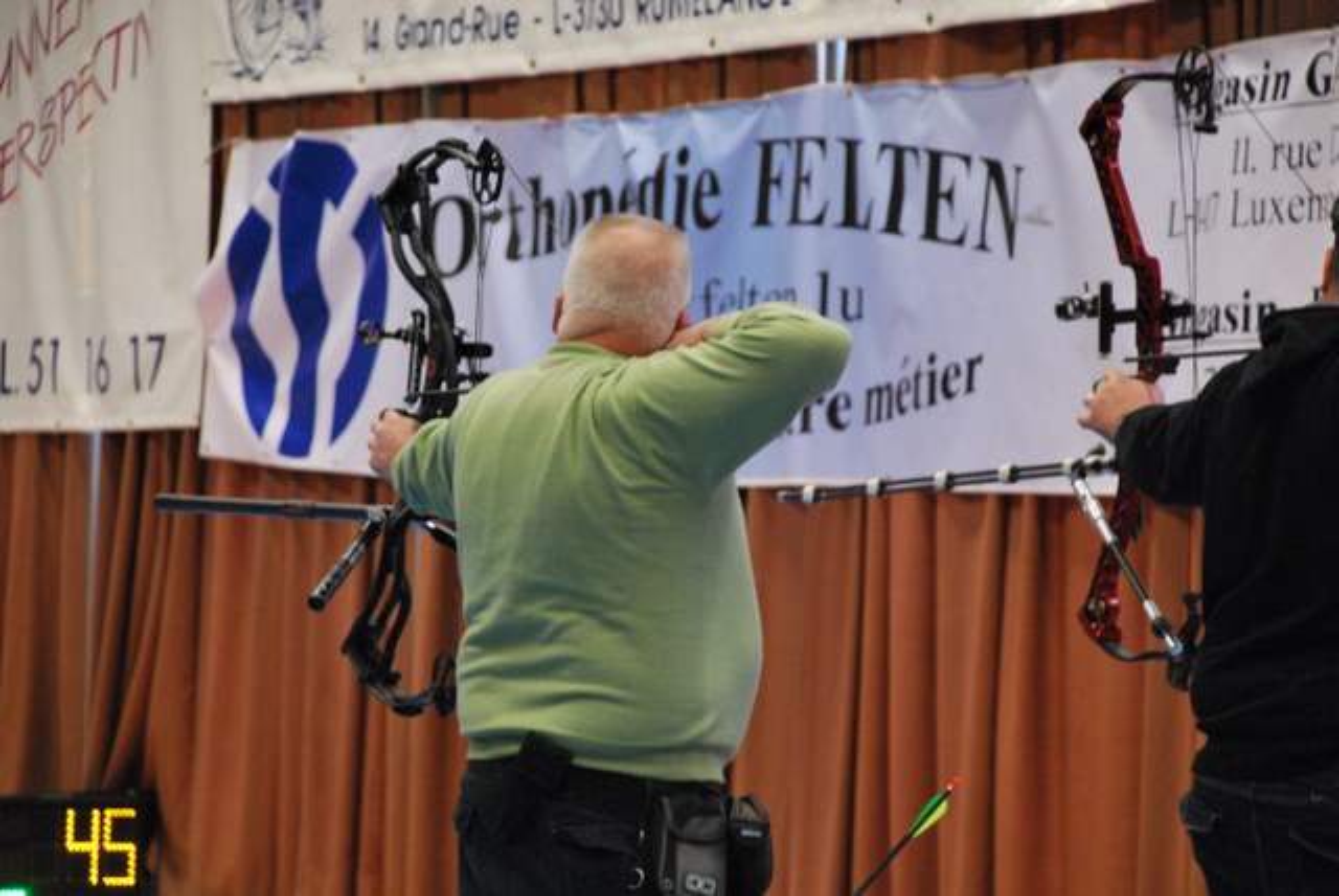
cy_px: 448
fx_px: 5863
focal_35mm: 158
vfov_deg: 8.7
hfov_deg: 13.0
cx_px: 670
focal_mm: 105
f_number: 5.6
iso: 1600
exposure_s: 1/60
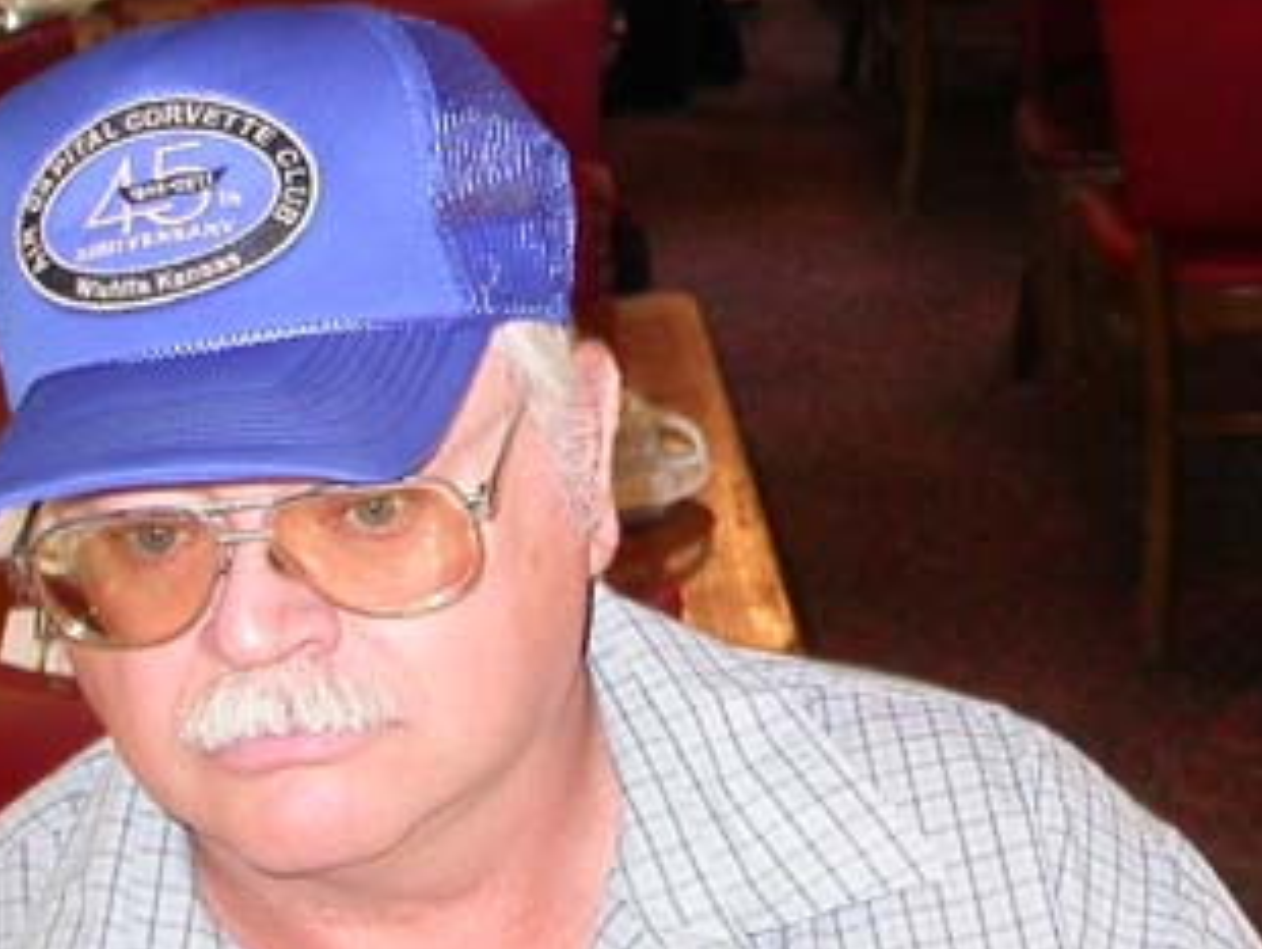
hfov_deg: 20.0
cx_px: 826
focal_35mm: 98
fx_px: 3576
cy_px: 69
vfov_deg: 14.9
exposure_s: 1/30
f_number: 2.6
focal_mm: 7.85
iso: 100
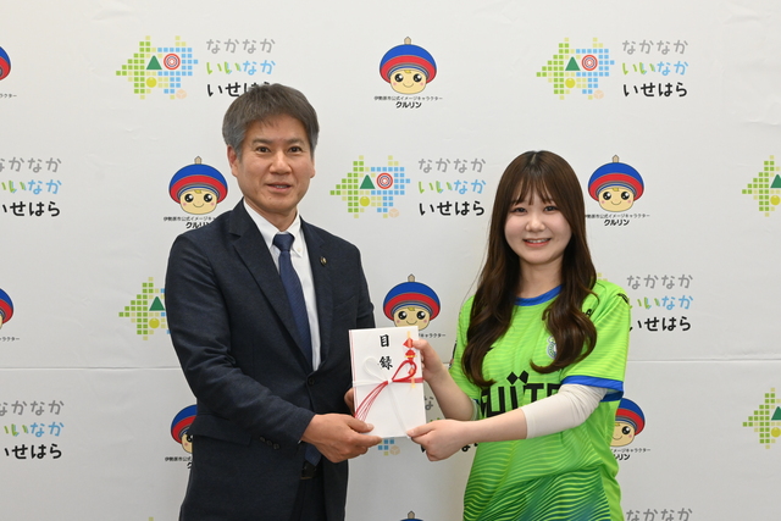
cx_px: 390
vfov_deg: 23.8
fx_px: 1237
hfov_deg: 35.0
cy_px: 260
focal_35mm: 57
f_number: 8
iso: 2000
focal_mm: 38
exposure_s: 1/100
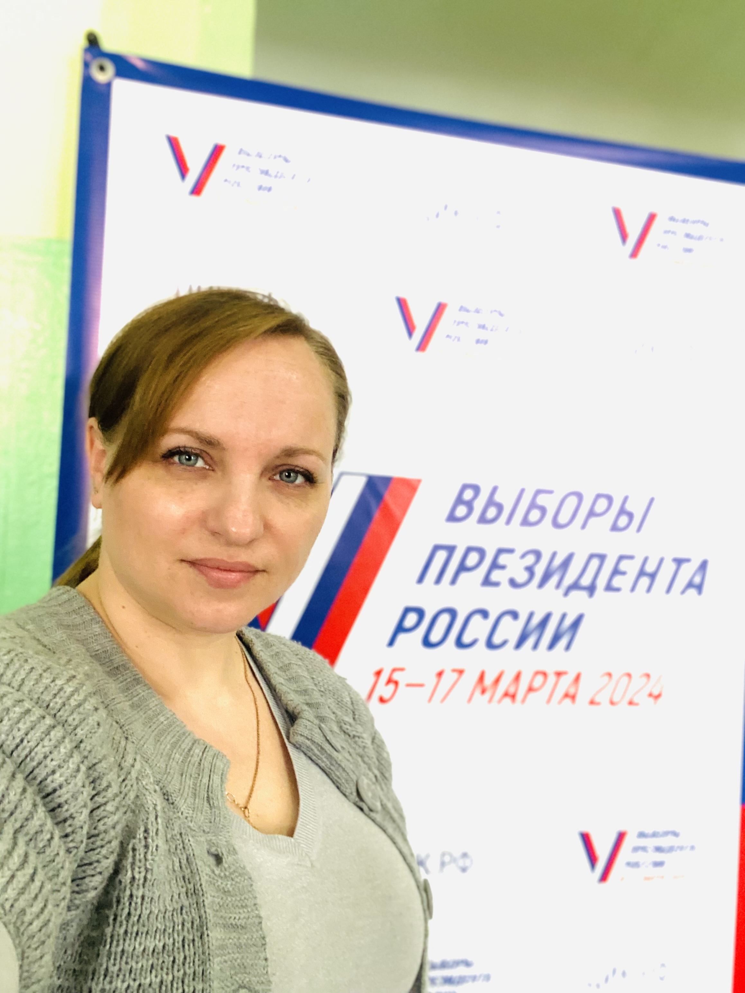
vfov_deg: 60.0
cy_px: 496
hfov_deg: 46.8
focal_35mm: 30
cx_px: 372
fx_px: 861
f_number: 2.2
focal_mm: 2.71
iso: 400
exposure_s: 1/50
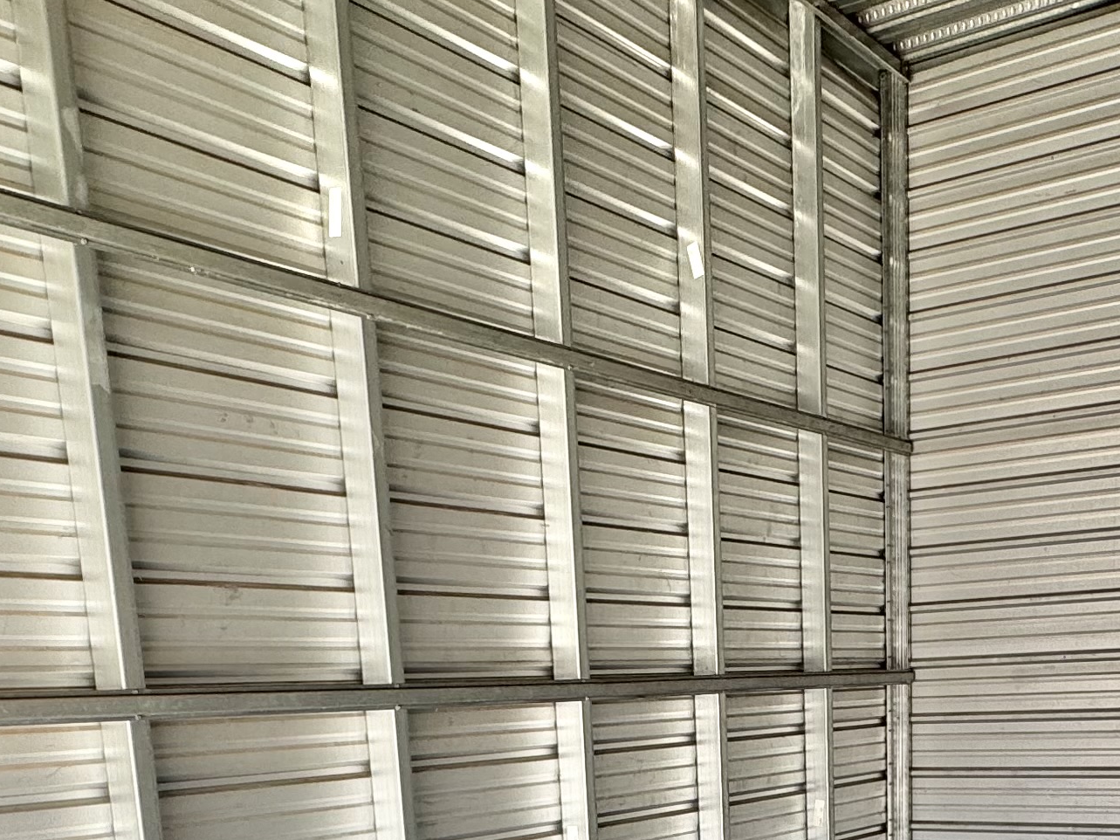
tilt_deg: -12.8
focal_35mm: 44
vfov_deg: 28.7
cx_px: 690
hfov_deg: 42.7
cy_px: 998
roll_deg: +2.4
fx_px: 1423
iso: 50
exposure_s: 1/120
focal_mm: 2.22
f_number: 2.2
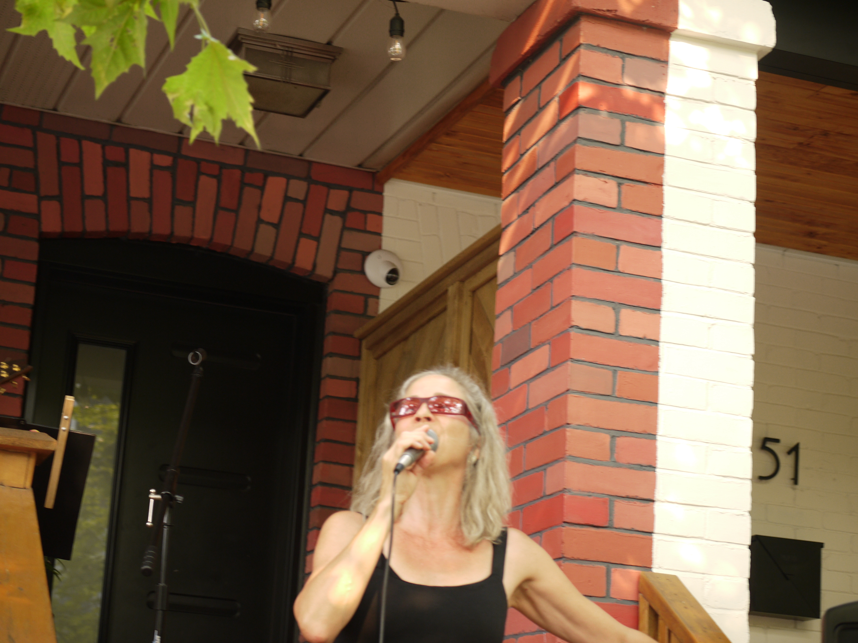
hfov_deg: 23.8
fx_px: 2032
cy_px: 322
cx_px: 429
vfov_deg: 18.0
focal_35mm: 82
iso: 125
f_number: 2.8
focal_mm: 41
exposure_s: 1/60
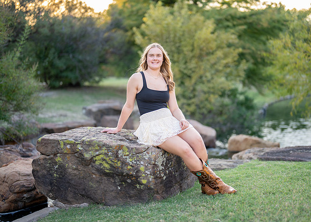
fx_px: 489
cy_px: 109
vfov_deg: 25.6
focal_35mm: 55
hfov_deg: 35.3
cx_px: 165
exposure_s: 1/320
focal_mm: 50
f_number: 1.2
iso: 100
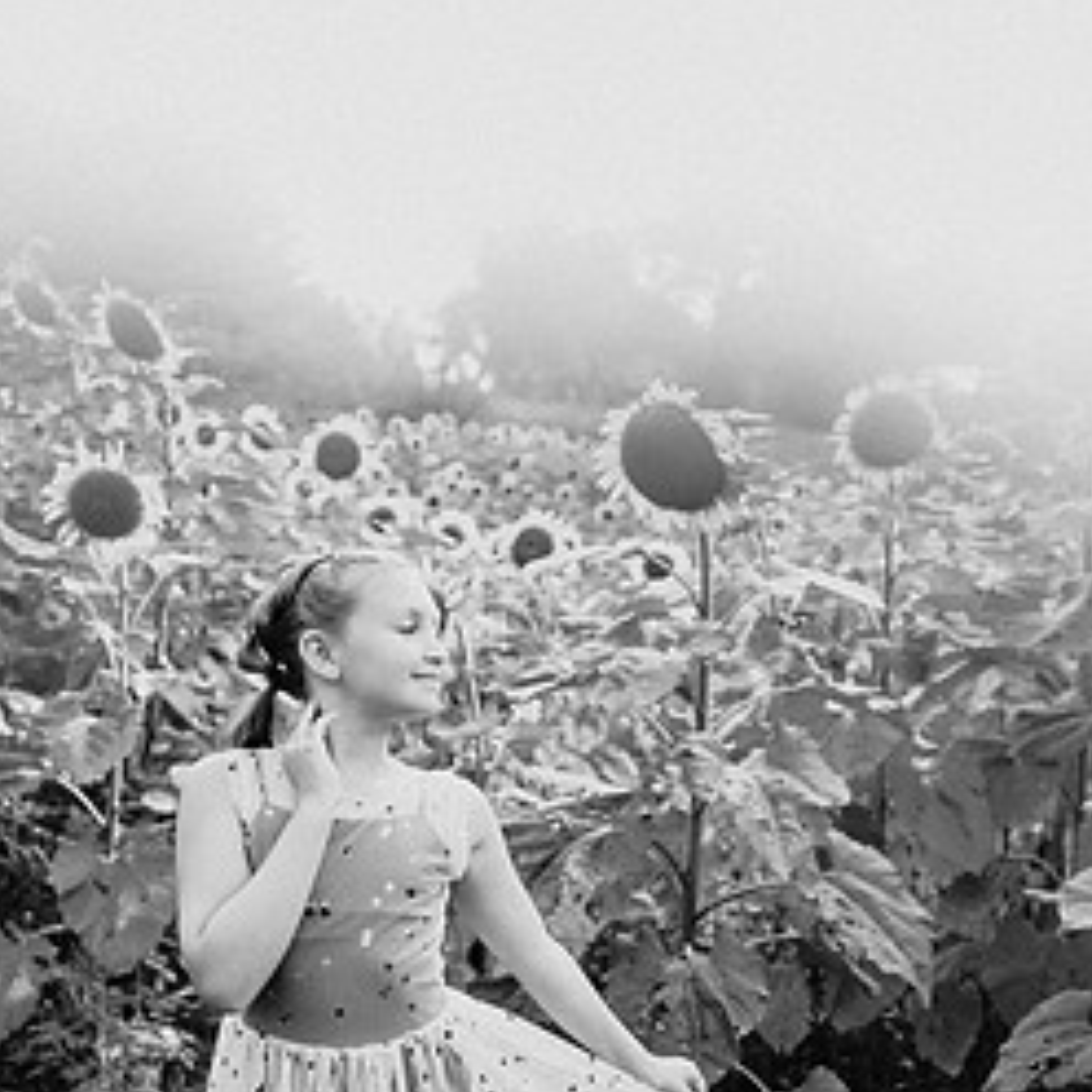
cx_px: 489
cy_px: 722
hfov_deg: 44.9
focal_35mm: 37
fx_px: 1321
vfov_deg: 44.3
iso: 125
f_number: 2.2
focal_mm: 24
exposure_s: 1/320
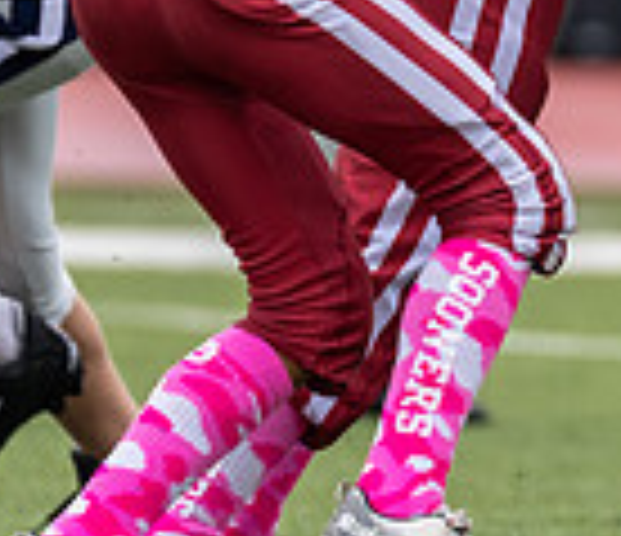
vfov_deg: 1.5
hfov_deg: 1.8
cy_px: -331
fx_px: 19993
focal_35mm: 1055
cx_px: 748
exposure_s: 1/1250
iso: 250
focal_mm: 200
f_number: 3.5
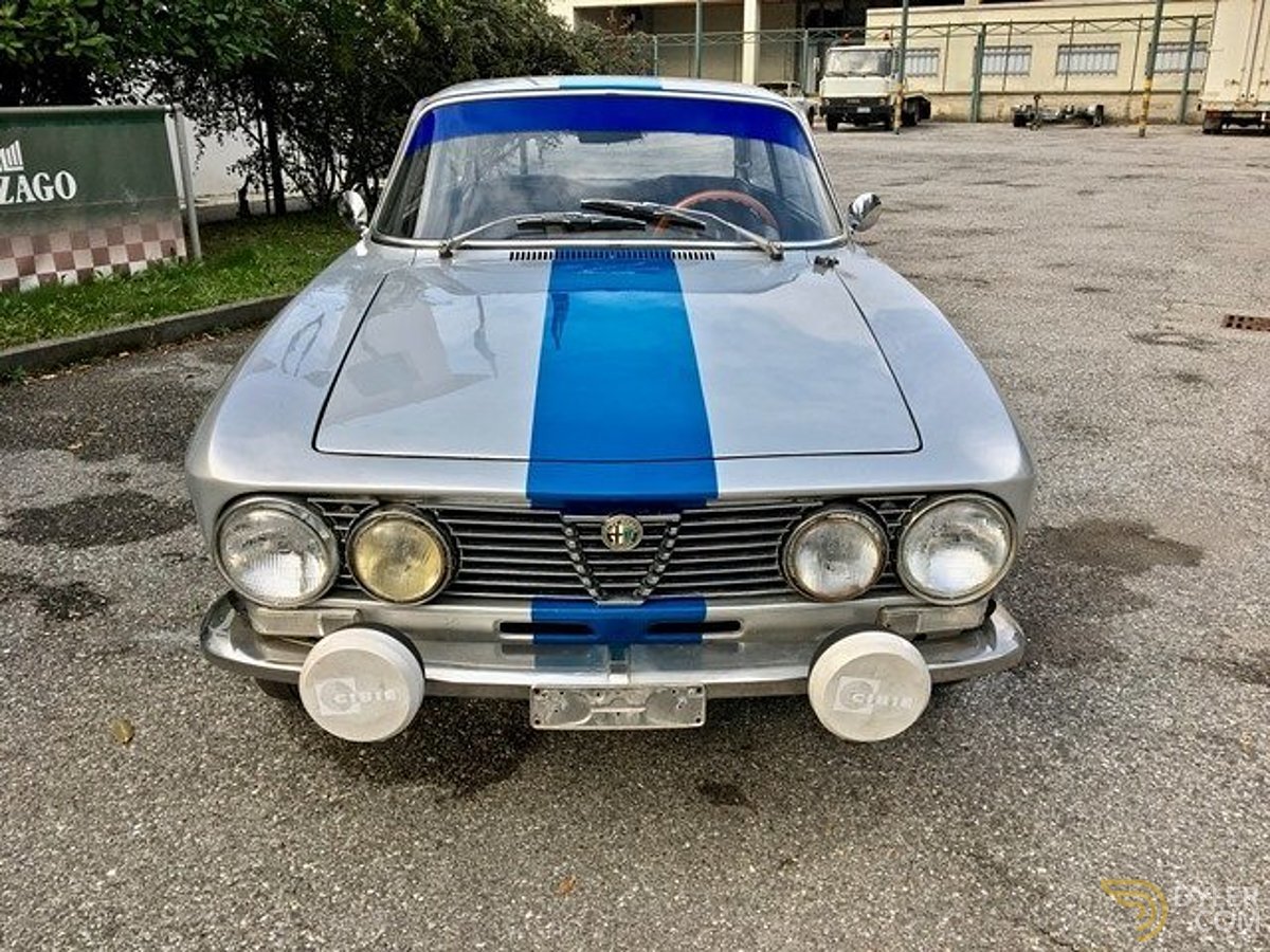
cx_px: 635
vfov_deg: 48.2
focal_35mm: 29
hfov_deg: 61.7
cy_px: 476
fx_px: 1064
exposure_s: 1/450
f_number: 2.2
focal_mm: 4.15
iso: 25
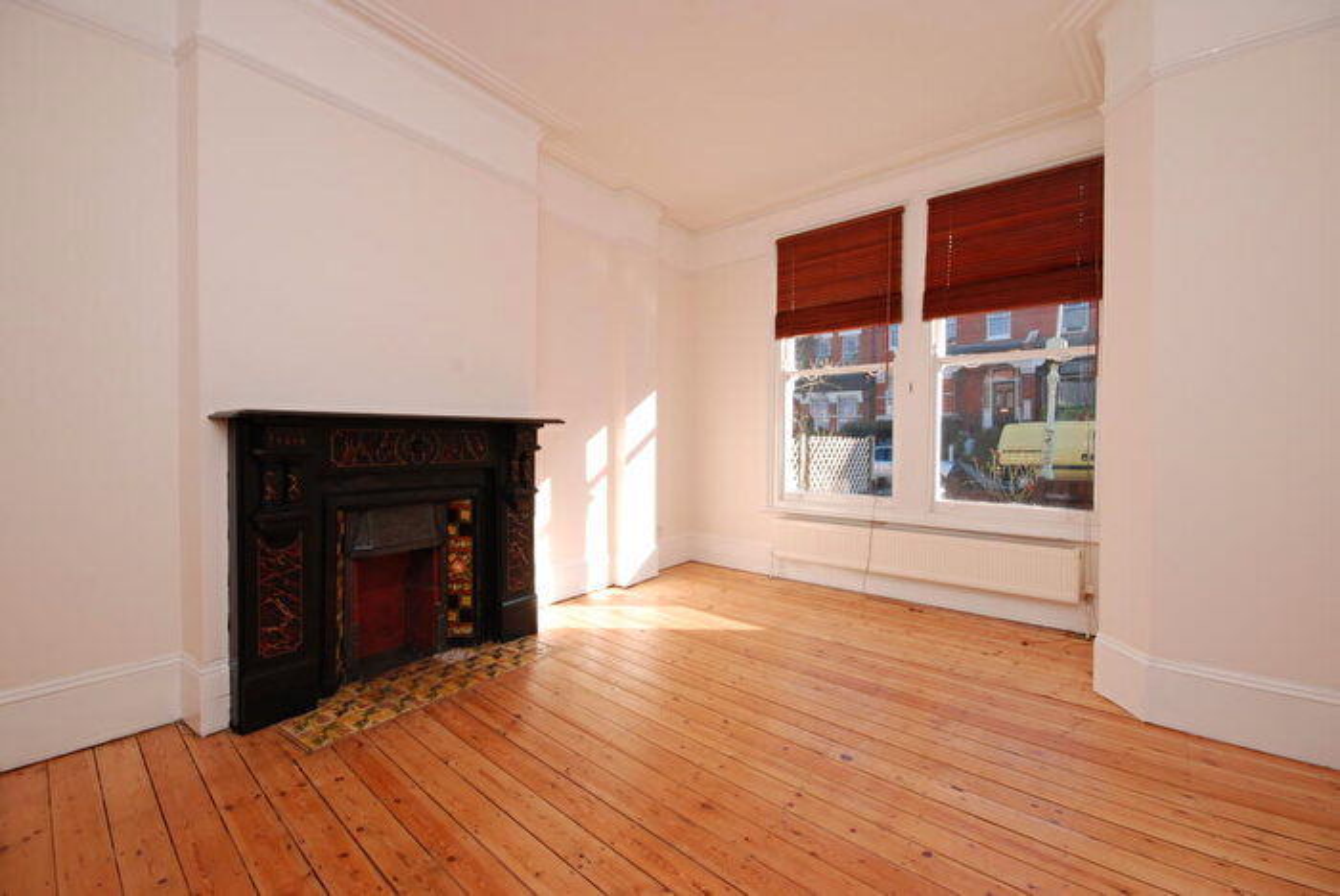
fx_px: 559
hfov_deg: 100.3
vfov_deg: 77.4
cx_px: 670
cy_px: 448
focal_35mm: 15
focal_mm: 10
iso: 125
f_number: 11
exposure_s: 1/25
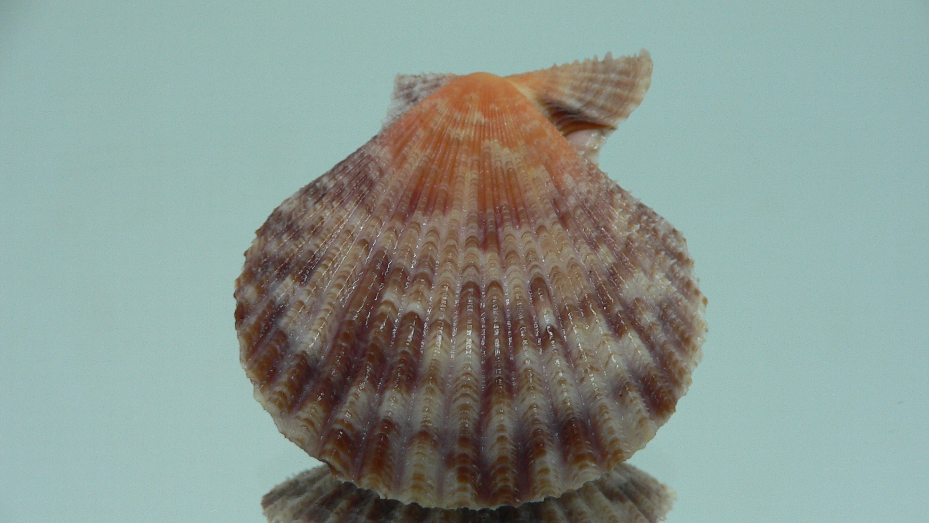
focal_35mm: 39
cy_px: 291
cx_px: 472
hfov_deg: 51.6
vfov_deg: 30.4
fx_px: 961
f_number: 2.8
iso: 100
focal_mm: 4.6
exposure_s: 1/60
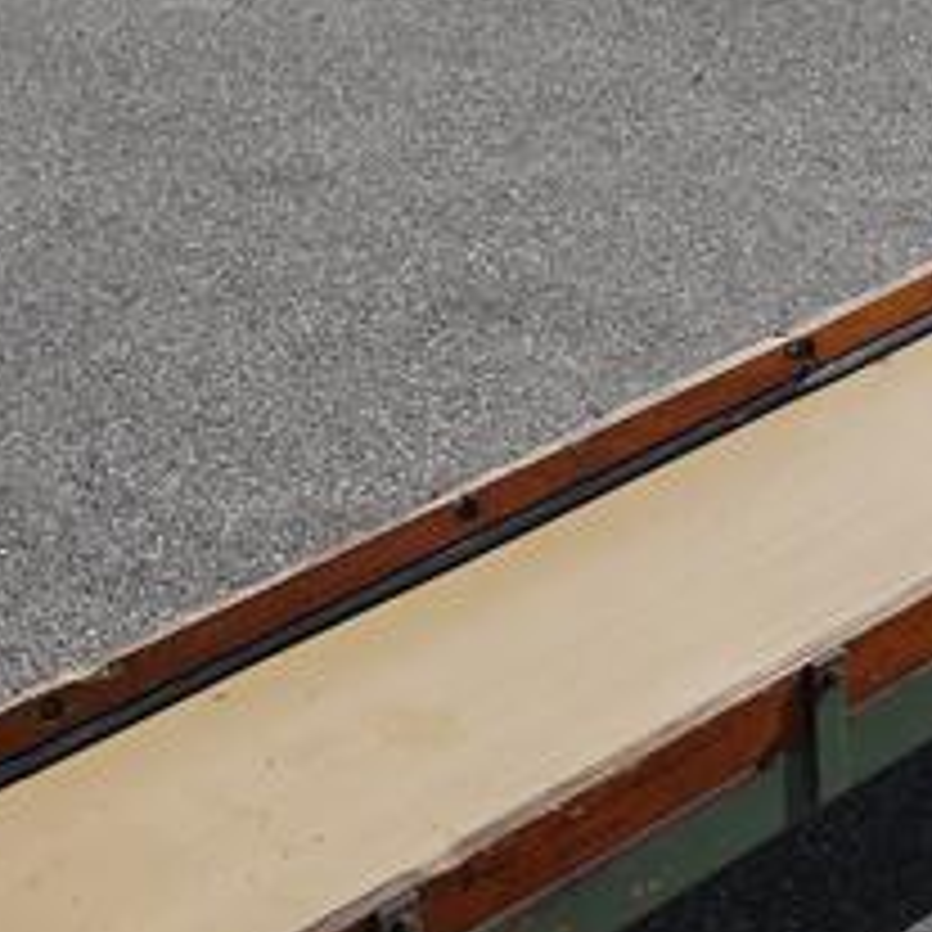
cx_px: 646
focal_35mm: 93
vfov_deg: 18.5
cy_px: 788
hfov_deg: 18.6
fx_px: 2833
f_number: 8
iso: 100
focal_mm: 17
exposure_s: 1/320
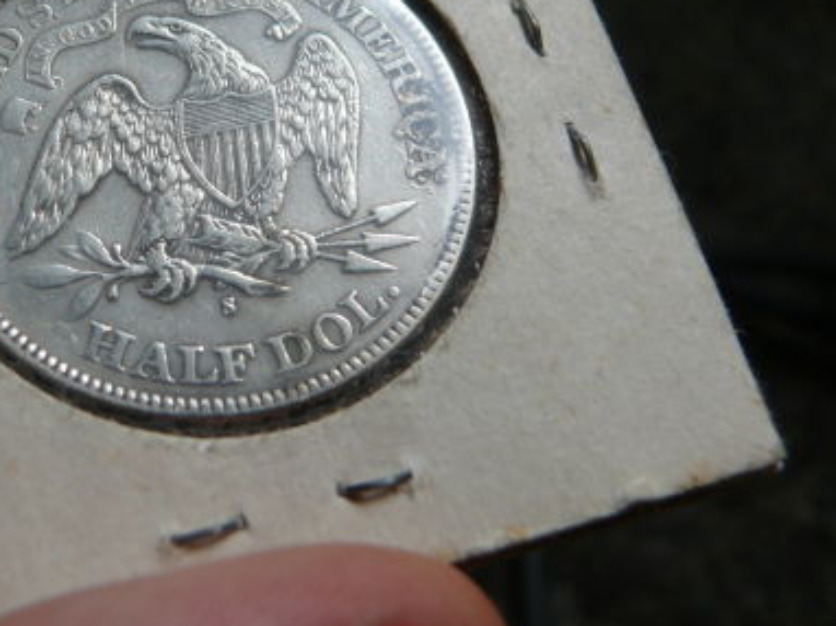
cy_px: 147
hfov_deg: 34.3
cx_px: 217
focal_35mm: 55
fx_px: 1327
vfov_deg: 26.2
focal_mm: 7.4
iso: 100
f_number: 4
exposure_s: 1/125
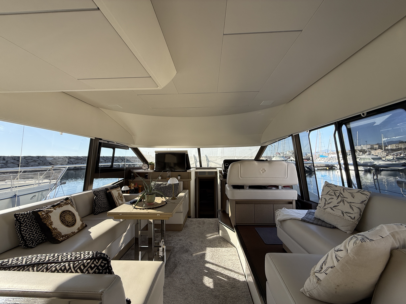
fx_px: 164
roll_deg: +1.0
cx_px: 203
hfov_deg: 102.1
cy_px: 152
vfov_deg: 85.7
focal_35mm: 14
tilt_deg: +3.2
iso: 64
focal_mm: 2.22
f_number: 2.2
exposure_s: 1/289
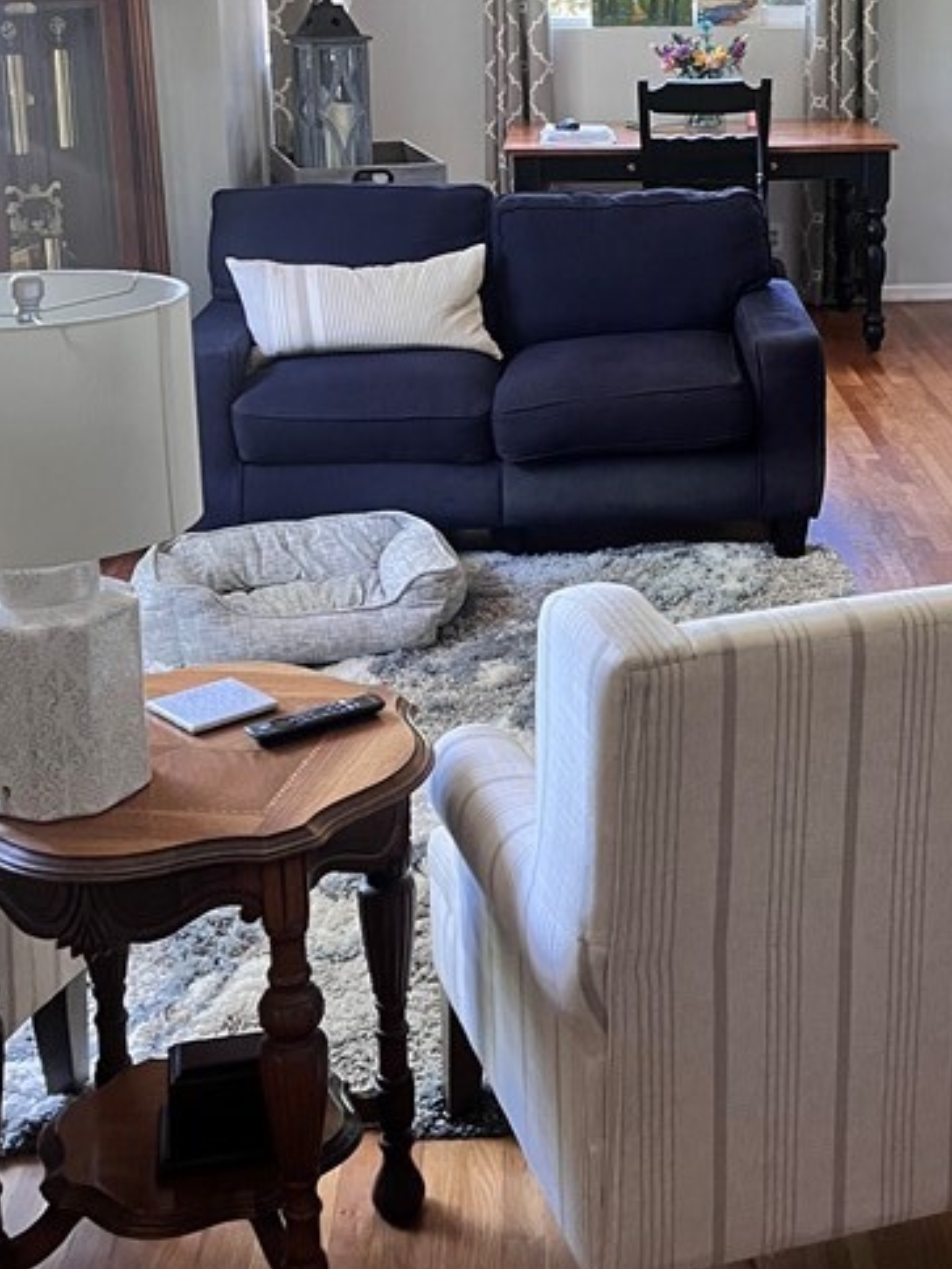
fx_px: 2017
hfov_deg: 26.2
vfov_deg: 34.2
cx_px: 705
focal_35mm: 55
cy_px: 320
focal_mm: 5.1
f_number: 1.6
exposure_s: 1/60
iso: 160
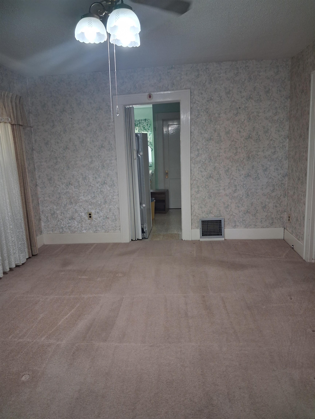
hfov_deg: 51.4
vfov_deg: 65.3
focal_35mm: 27
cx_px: 158
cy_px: 210
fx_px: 328
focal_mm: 4
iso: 250
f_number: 1.8
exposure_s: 1/50
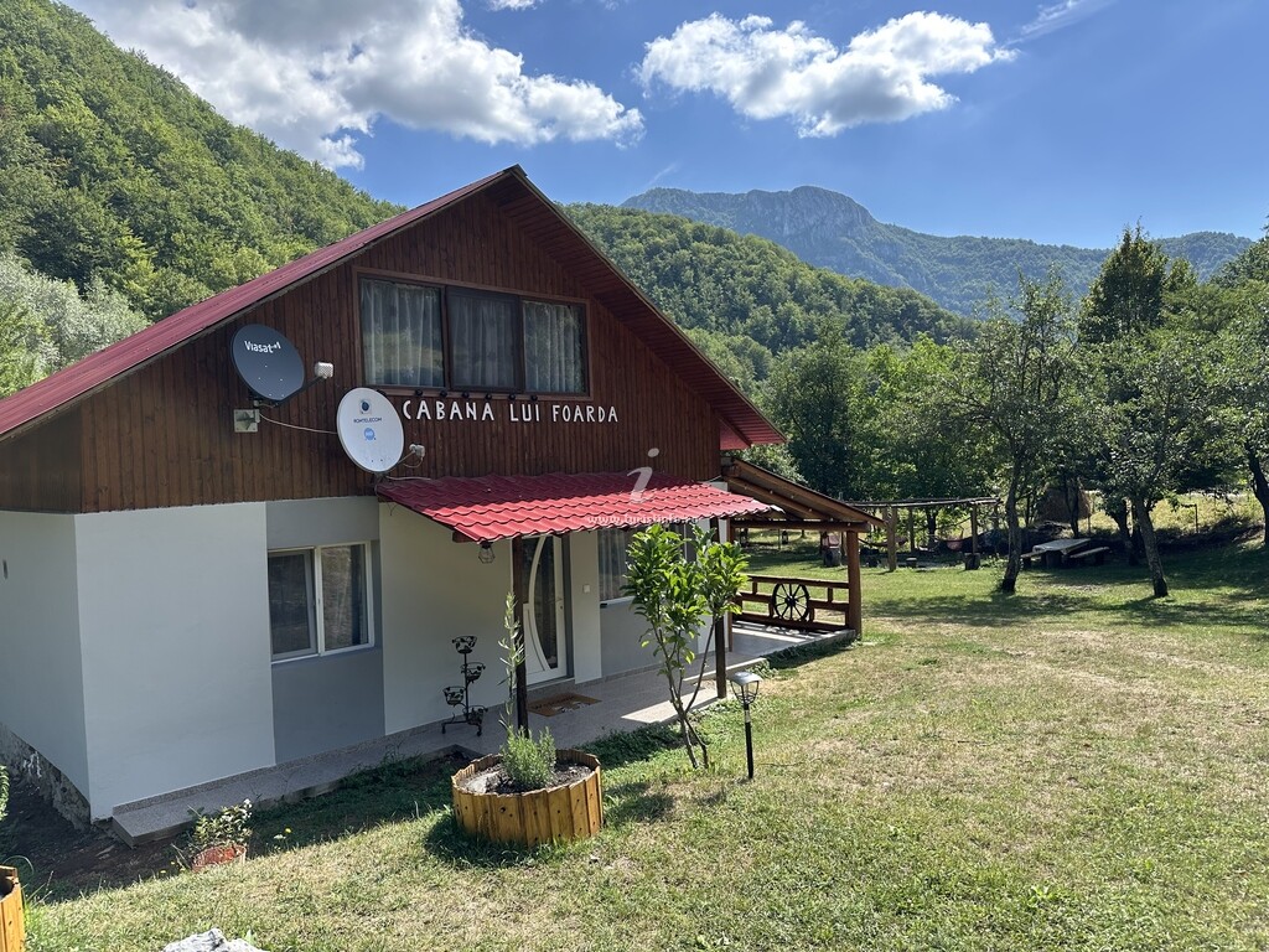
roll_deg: +2.3
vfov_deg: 56.8
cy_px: 476
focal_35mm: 24
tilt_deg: -1.0
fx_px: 880
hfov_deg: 71.6
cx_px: 634
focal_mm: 6.86
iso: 80
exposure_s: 1/1845
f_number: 1.78
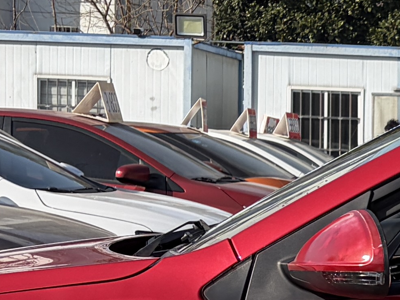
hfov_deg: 12.3
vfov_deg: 9.8
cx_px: 664
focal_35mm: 150
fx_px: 1734
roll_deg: -1.7
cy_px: 331
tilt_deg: -6.5
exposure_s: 1/4329
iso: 64
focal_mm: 5.96
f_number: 1.6
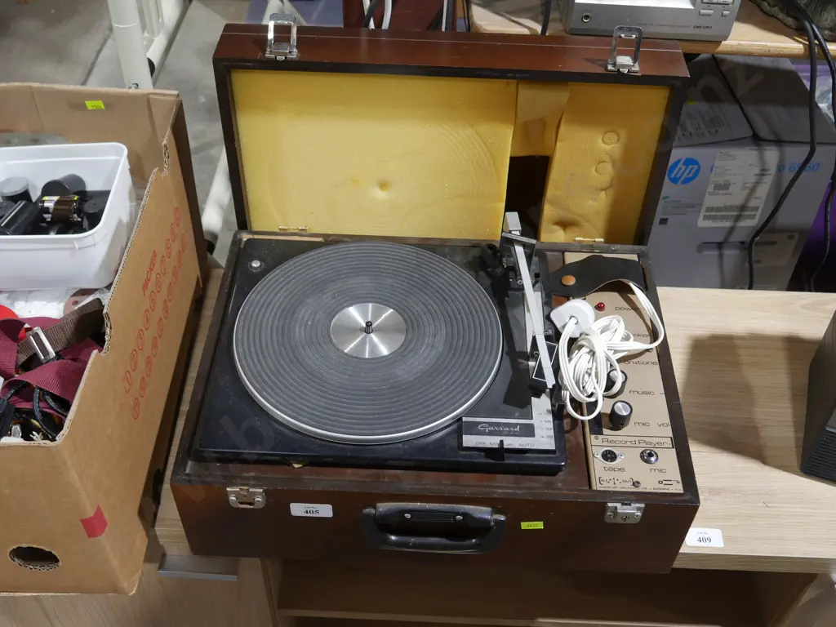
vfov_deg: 36.0
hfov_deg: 46.8
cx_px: 418
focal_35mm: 40
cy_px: 314
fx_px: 966
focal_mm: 20
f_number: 4.4
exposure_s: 1/60
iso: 640
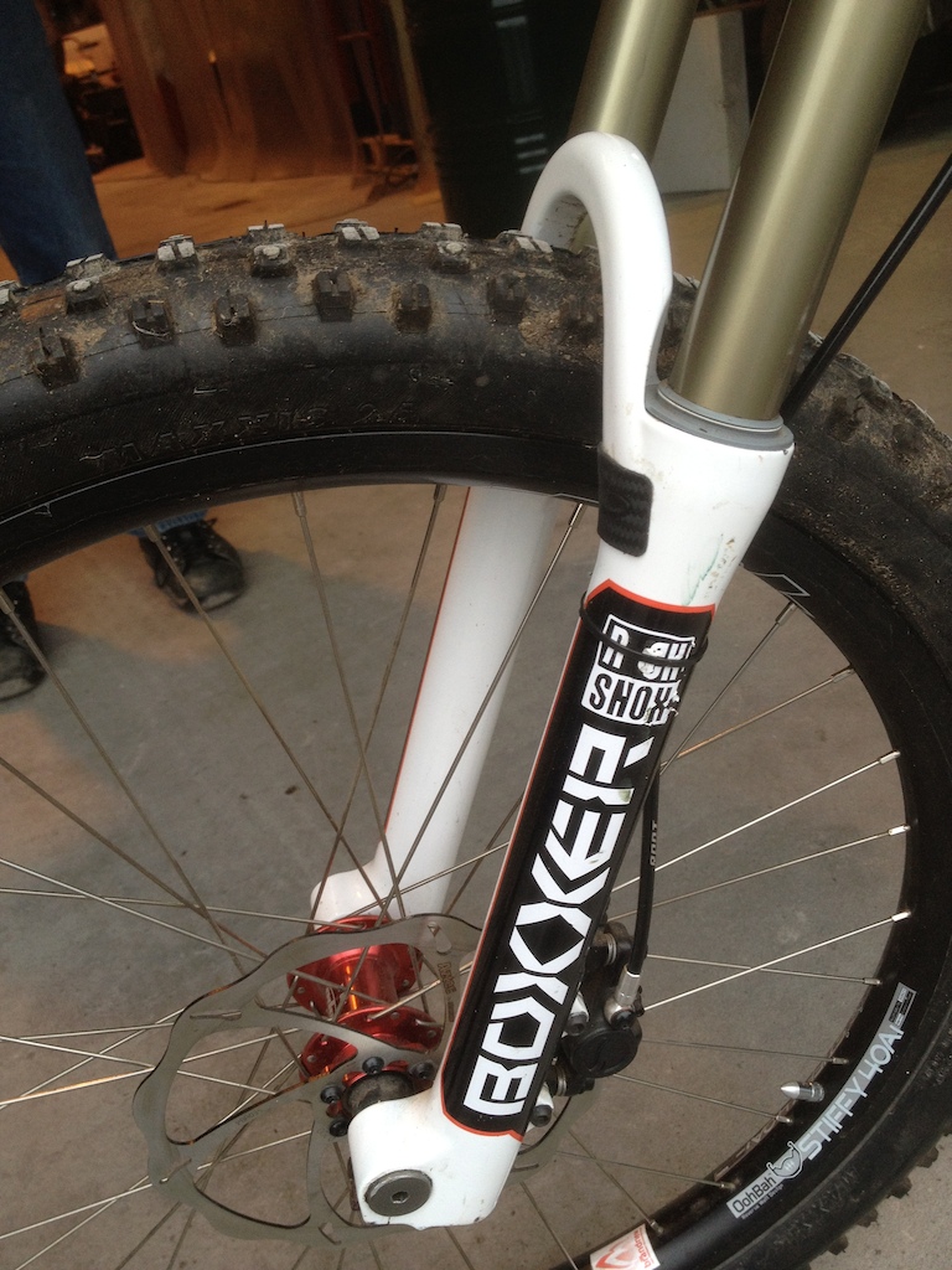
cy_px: 635
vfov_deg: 52.6
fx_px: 1283
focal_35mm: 35
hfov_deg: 40.7
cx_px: 476
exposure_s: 1/120
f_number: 2.4
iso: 100
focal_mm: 4.28
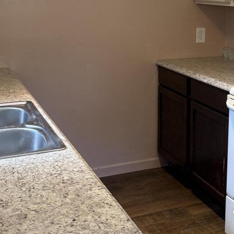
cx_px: 209
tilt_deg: -7.8
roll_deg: -1.8
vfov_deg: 26.1
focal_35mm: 65
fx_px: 497
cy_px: 55
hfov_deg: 25.7
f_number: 1.78
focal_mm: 6.76
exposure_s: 1/120
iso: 200
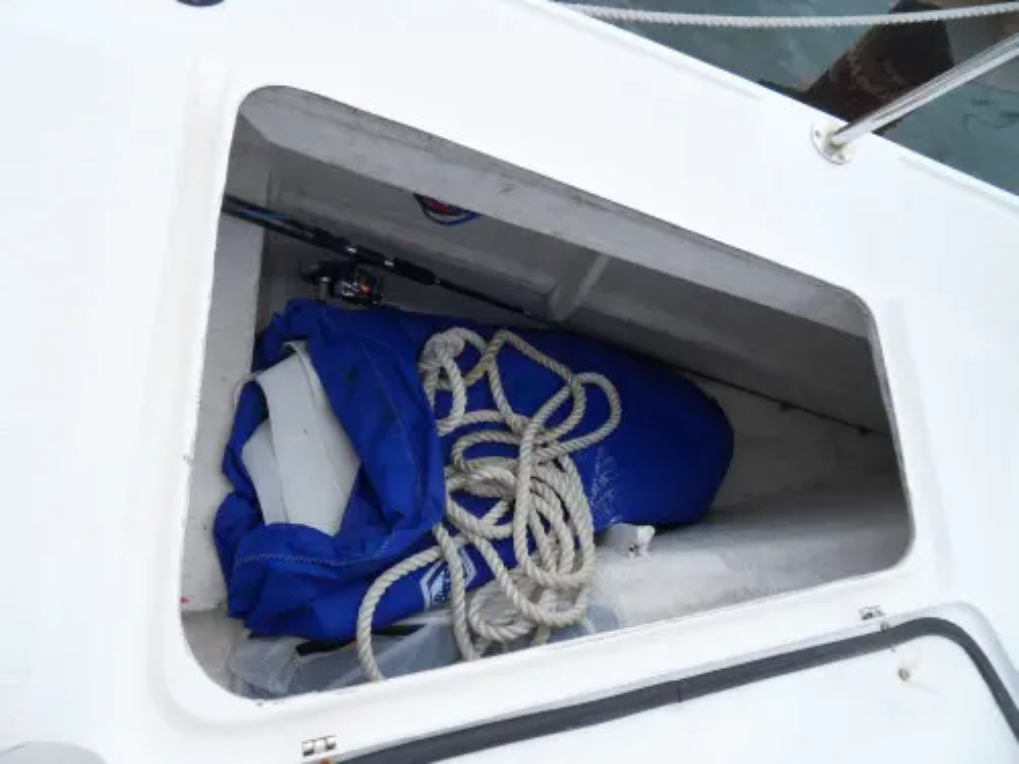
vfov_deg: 56.8
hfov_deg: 71.6
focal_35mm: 24
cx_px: 510
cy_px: 382
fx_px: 706
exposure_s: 1/350
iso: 80
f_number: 7.5
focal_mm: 4.2
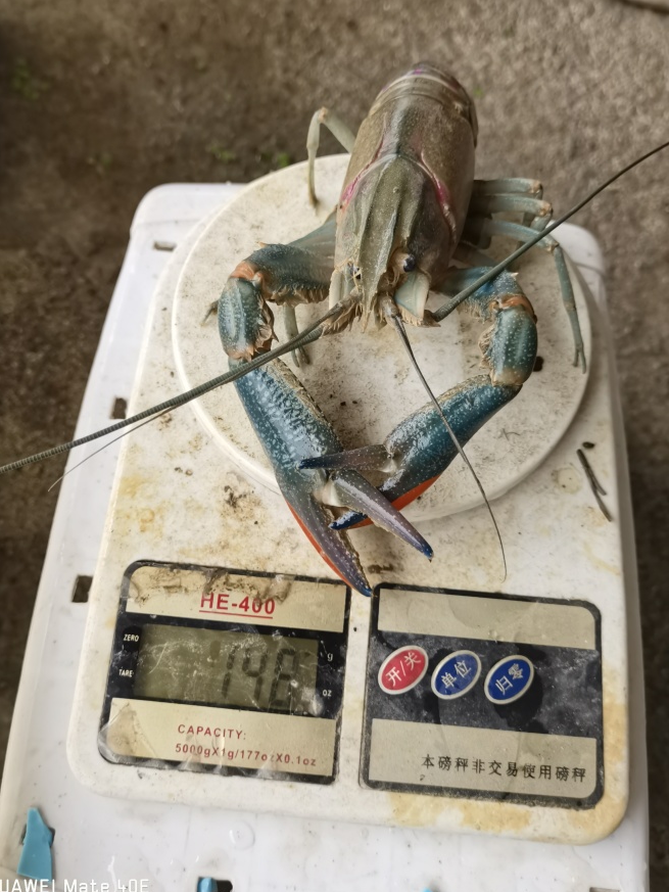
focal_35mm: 33
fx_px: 850
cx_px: 309
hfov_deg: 42.9
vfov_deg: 55.2
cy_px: 394
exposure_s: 1/155
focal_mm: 5.58
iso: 50
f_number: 1.9
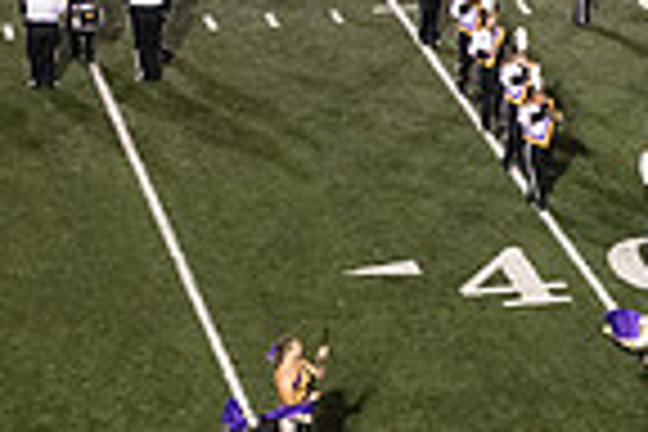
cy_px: 178
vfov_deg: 7.1
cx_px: 950
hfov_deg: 10.3
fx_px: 3474
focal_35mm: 193
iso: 5000
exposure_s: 1/320
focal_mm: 48
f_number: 4.5
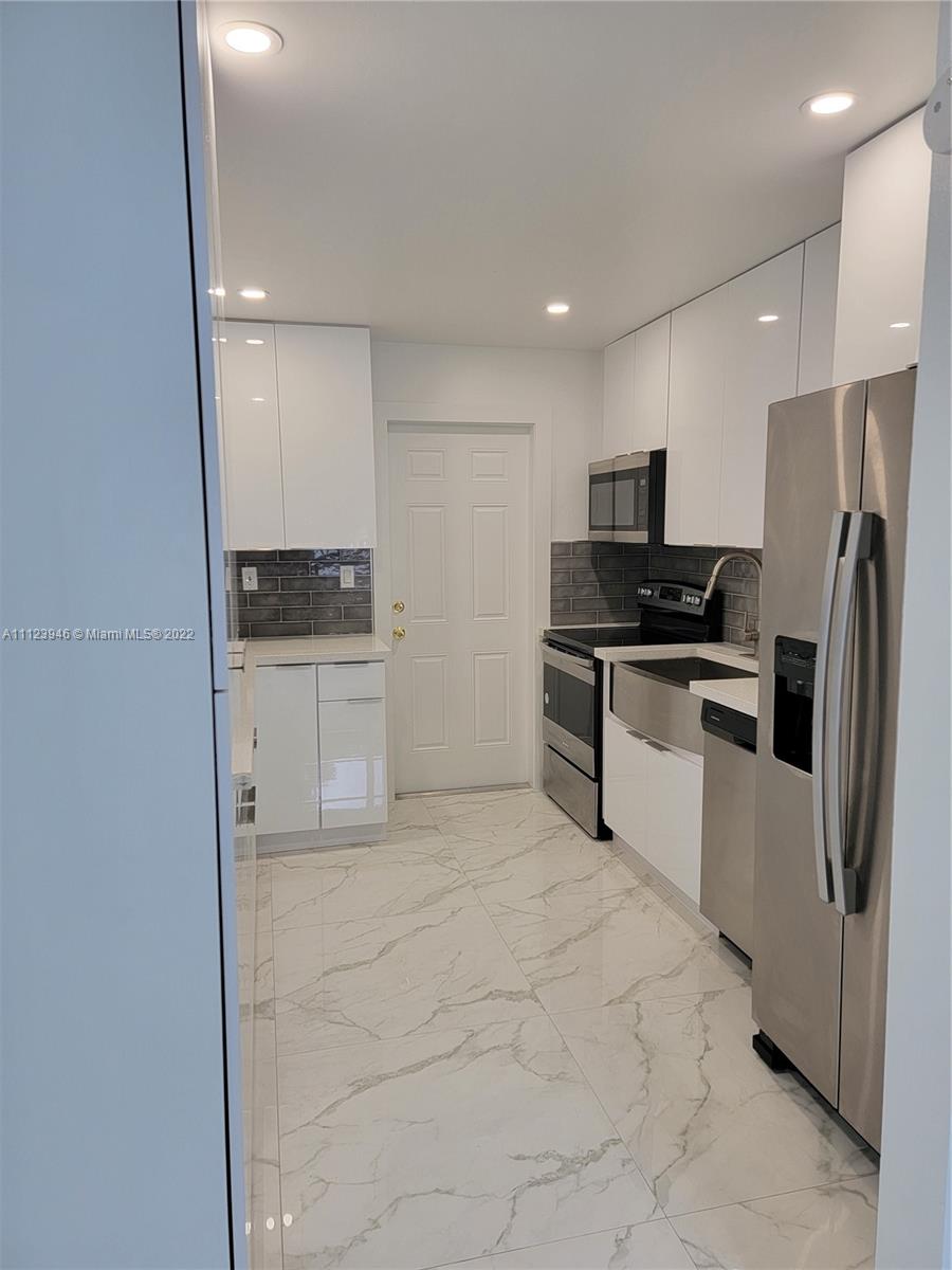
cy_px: 635
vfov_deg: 71.6
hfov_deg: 56.8
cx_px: 476
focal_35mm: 24
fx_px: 880
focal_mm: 6.7
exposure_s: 1/119
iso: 125
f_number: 1.8
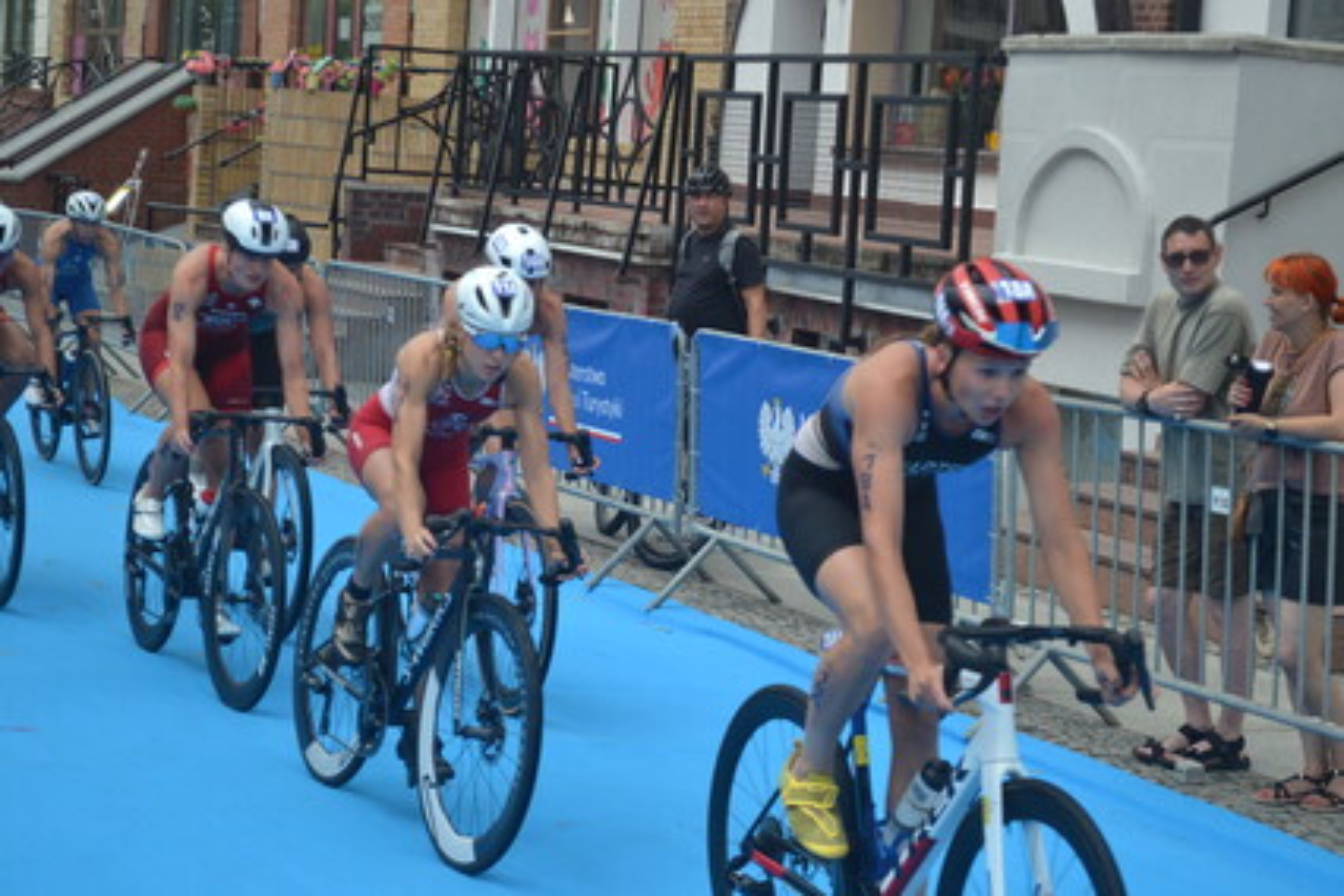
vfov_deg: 16.6
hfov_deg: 24.6
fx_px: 3080
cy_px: 448
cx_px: 672
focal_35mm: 82
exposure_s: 1/800
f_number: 5.6
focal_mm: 55
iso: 400
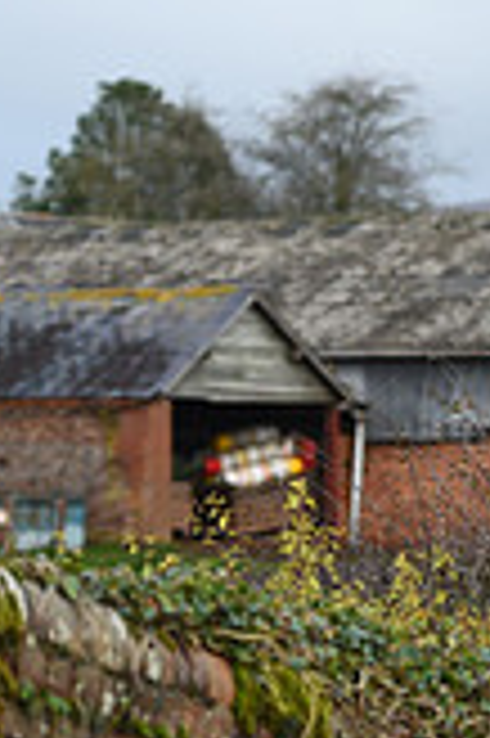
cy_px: 522
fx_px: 7099
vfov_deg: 5.9
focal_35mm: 347
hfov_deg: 3.9
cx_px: 1200
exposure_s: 1/1000
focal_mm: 98
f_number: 3.5
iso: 800
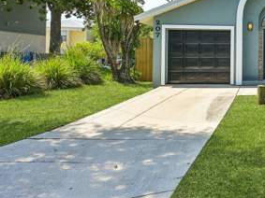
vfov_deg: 37.1
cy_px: 60
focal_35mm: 38
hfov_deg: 40.5
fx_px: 291
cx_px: 285
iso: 100
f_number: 8
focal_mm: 14
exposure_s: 1/180
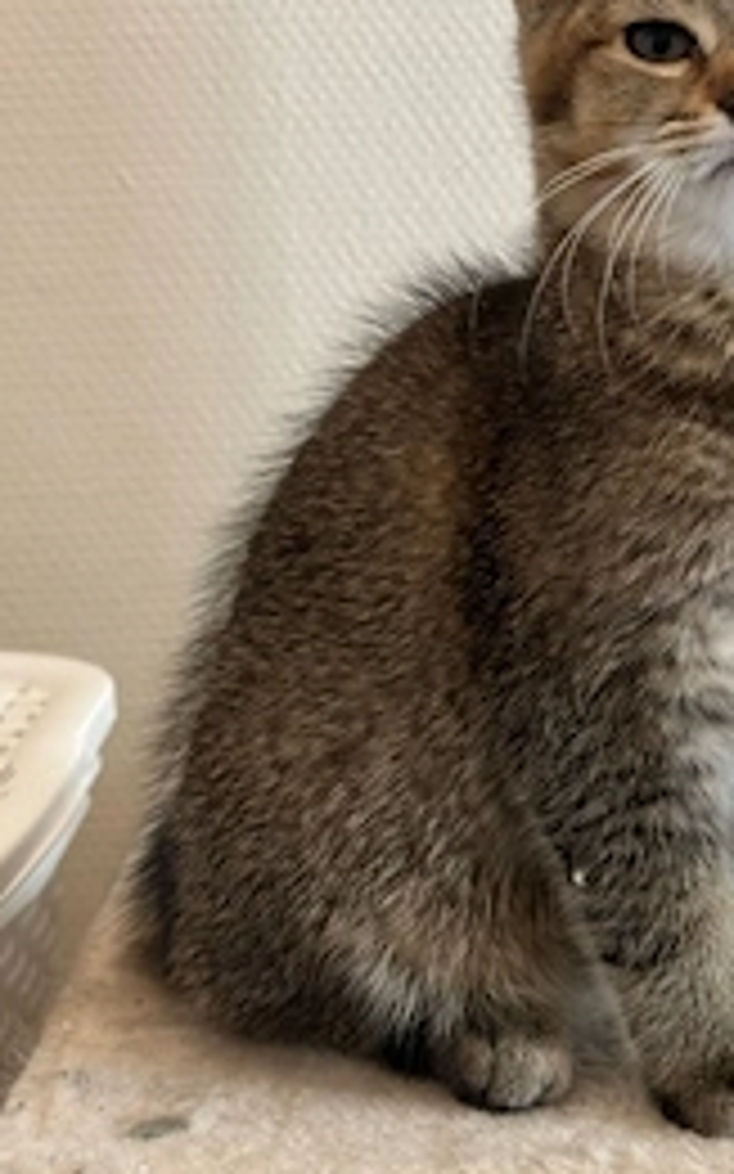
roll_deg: +1.6
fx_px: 2498
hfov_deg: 16.6
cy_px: 409
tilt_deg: -5.5
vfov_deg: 26.4
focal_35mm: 78
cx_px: 599
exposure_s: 1/50
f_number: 1.78
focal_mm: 6.86
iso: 160
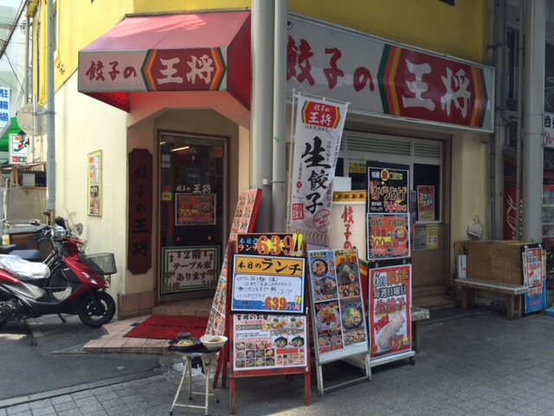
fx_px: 464
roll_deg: -0.9
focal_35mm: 29
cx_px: 277
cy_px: 208
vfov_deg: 48.2
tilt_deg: -3.4
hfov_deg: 61.7
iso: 32
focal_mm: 4.15
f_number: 2.2
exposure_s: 1/344
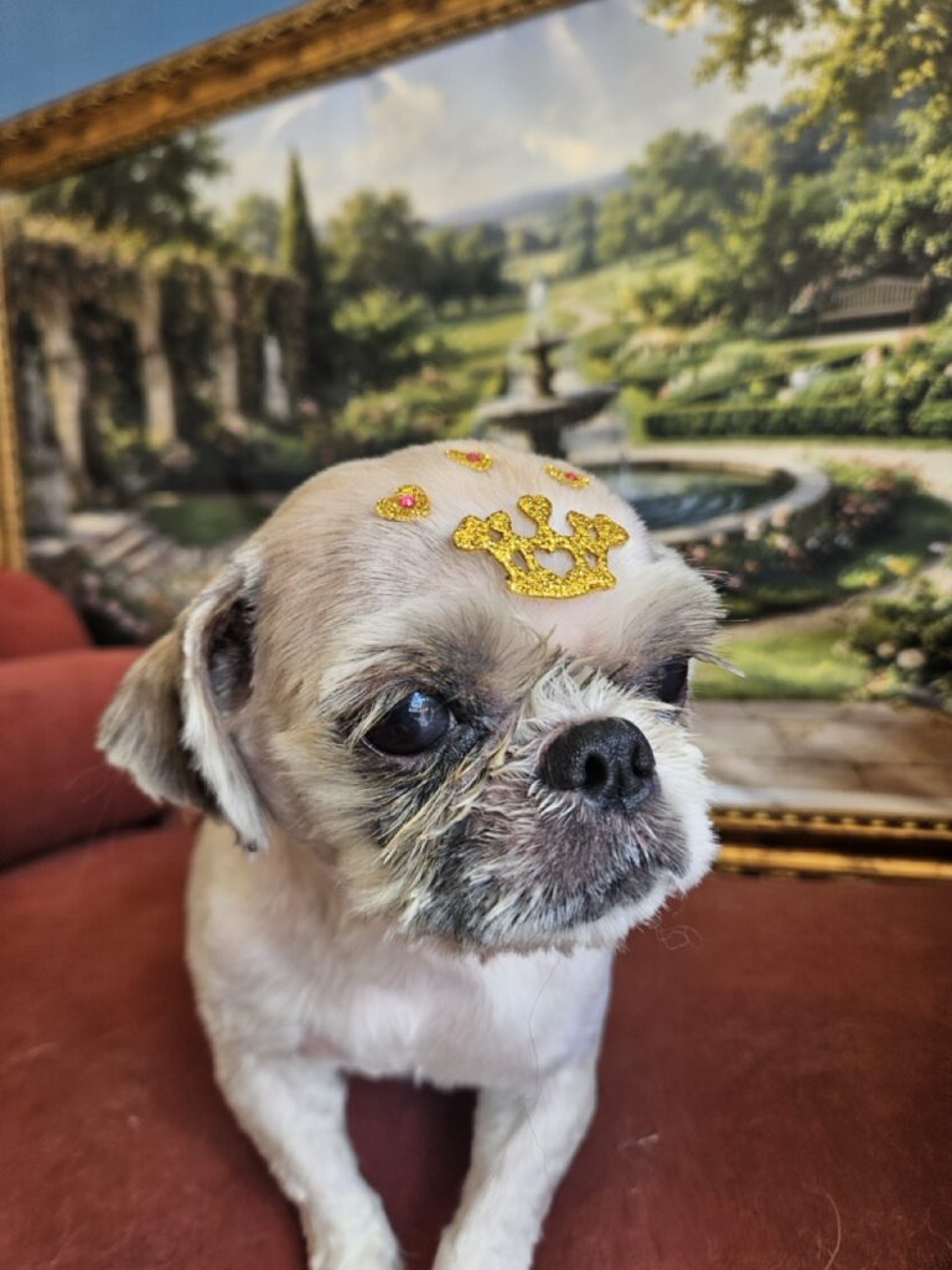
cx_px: 476
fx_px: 843
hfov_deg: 58.9
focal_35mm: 23
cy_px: 635
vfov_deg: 73.9
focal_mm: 5.4
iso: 40
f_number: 1.8
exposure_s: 1/120
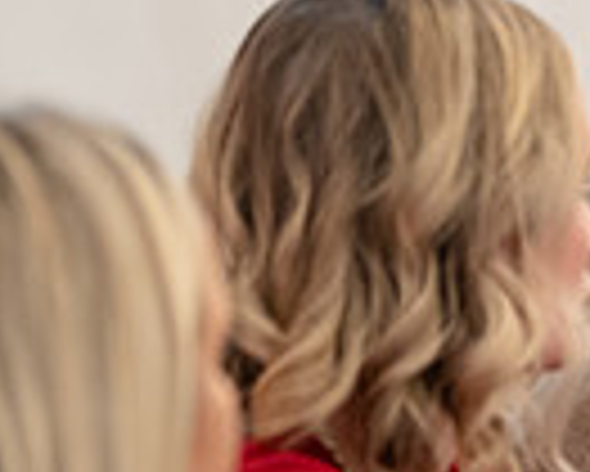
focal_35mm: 499
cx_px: 1121
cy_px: 290
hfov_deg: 3.8
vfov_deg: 3.1
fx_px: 8720
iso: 3200
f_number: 2.8
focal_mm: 120
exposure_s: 1/250
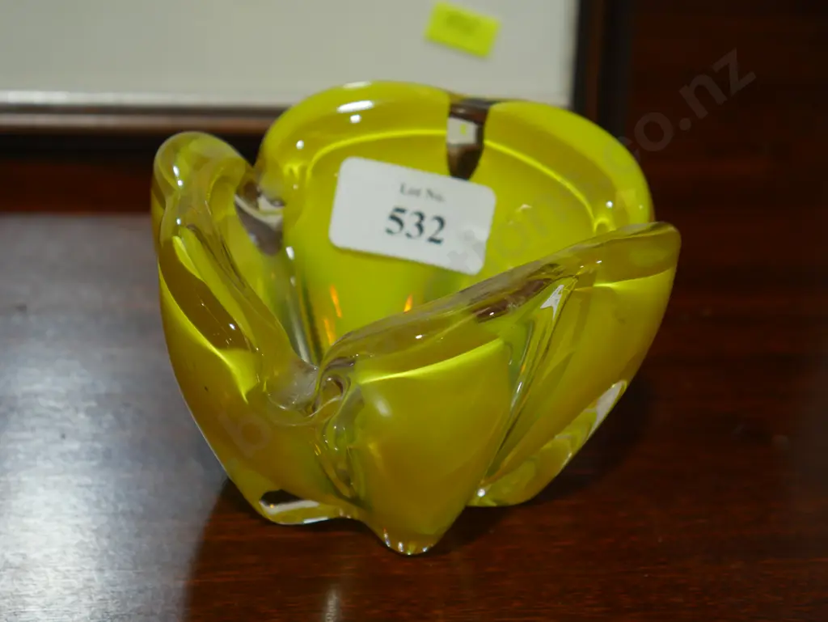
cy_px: 311
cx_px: 414
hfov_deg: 23.3
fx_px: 2010
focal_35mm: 84
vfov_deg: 17.6
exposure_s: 1/100
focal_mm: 42
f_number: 5.6
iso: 640
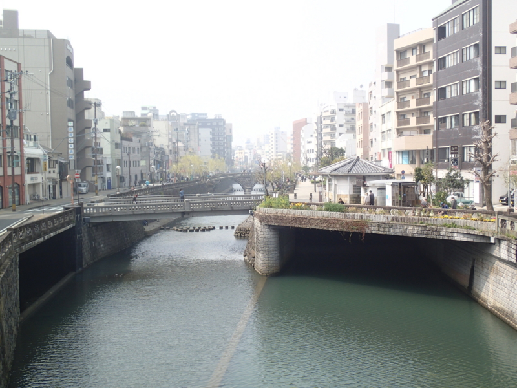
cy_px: 194
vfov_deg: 36.0
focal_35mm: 40
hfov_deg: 46.8
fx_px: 597
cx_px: 258
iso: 100
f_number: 4
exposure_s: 1/500
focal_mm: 7.34
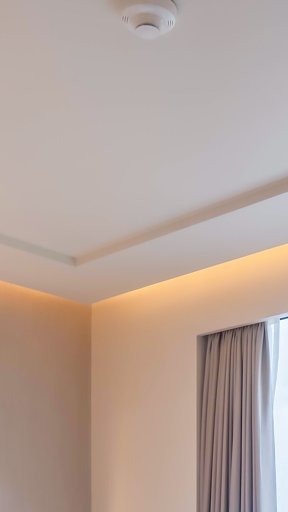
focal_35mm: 61
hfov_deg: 19.6
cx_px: 216
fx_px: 828
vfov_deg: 31.1
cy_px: 545
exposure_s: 1/40
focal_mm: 12
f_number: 11
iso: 100
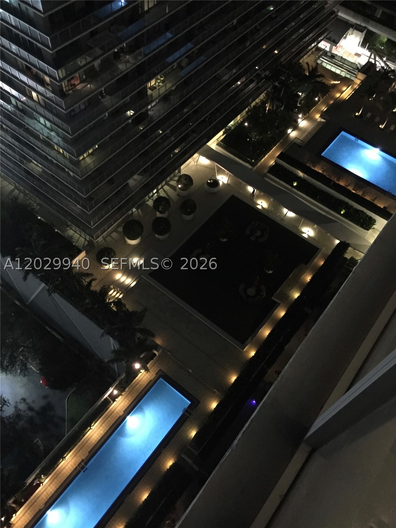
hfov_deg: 48.2
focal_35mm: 29
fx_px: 442
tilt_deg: -57.5
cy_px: 264
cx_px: 198
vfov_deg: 61.7
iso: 800
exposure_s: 1/15
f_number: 2.2
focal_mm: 4.15
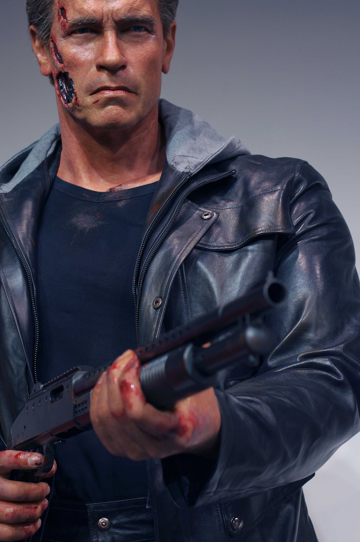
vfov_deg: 27.4
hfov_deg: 18.3
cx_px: 125
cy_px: 287
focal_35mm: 74
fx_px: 1112
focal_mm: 35
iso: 200
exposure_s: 1/80
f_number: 3.5
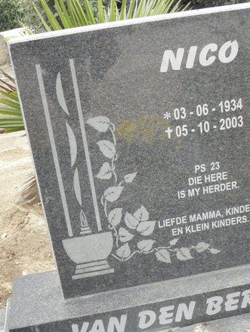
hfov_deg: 29.7
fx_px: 472
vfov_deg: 38.7
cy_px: 204
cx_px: 122
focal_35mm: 49
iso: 200
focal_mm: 4.83
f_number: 6.3
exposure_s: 1/200
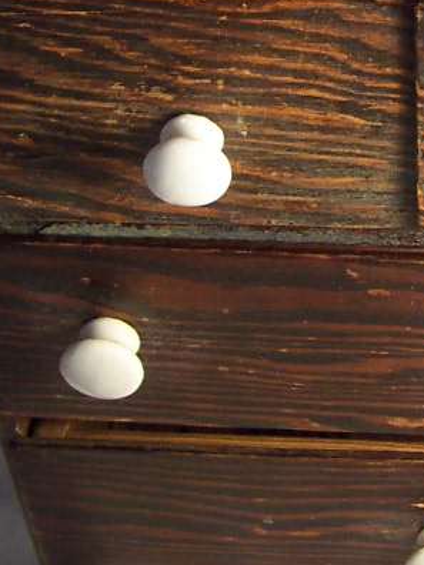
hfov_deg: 13.0
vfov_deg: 17.3
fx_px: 1829
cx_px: 471
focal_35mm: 112
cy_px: 40
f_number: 2.8
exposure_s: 1/45
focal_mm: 5.6
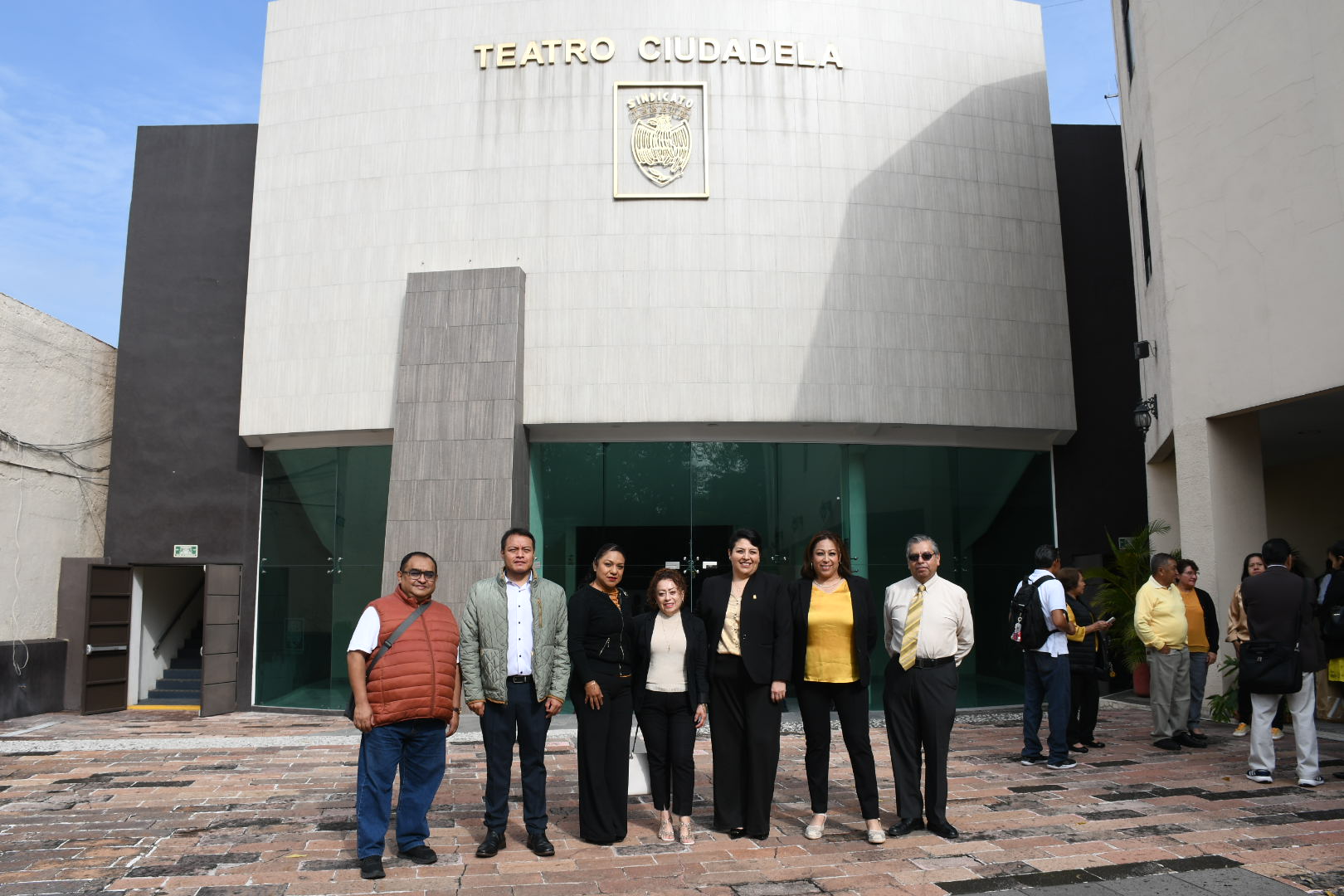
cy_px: 448
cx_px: 672
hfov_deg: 67.4
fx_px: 1008
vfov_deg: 47.9
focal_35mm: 27
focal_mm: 18
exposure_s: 1/160
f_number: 8
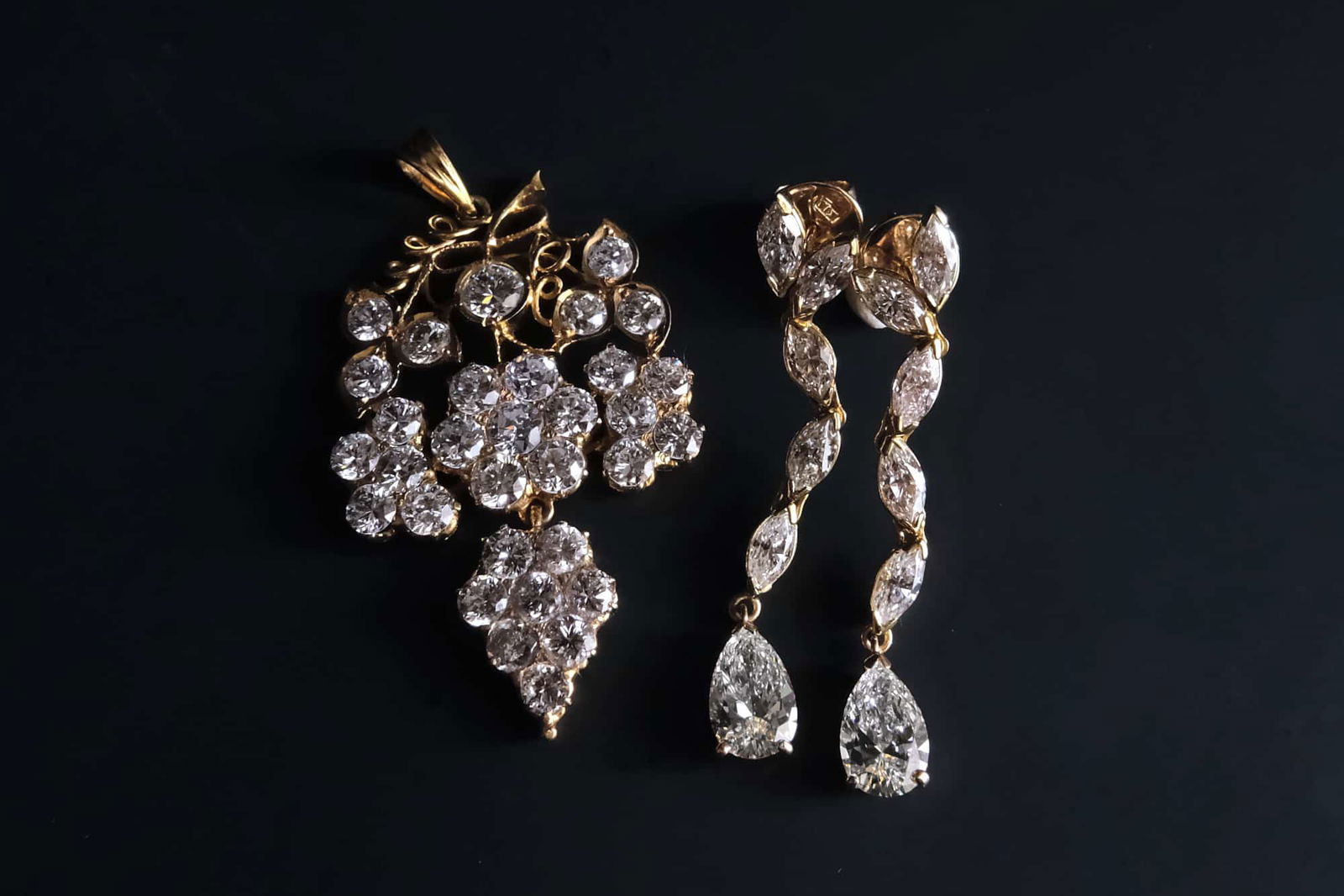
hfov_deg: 76.1
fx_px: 858
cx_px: 672
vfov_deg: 55.1
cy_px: 448
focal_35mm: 23
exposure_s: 1/30
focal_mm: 15
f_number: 10
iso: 1600
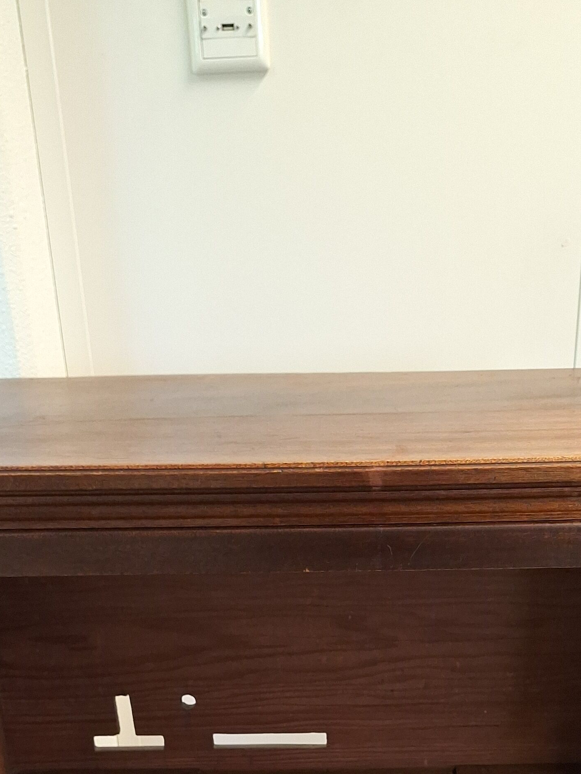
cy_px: 838
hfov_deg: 29.1
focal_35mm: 50
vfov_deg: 33.6
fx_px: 1119
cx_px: 333
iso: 125
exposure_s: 1/50
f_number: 1.8
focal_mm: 5.54
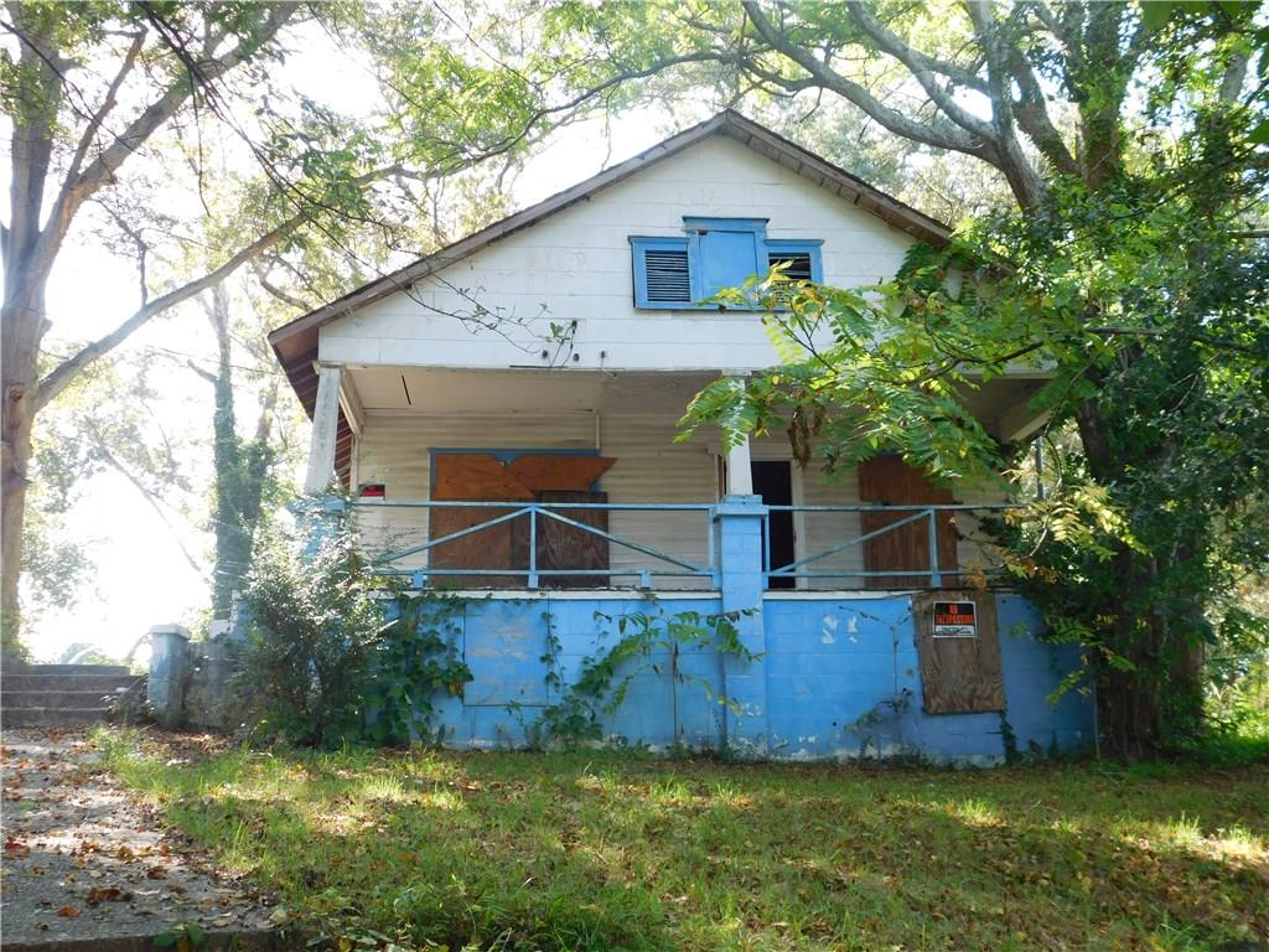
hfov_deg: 51.4
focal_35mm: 36
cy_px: 476
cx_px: 634
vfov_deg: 39.7
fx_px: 1320
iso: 125
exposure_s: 1/80
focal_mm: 6.3
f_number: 3.5
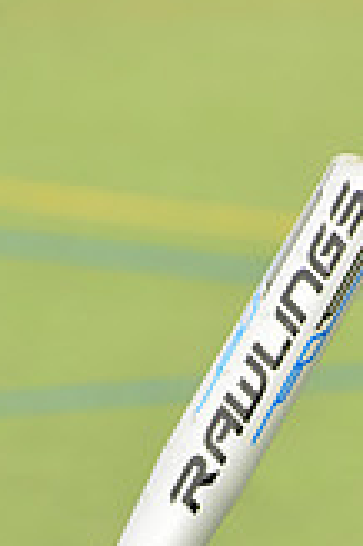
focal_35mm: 567
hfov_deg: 2.4
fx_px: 8593
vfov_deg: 3.6
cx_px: 331
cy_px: 832
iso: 250
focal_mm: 160
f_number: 8
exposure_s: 1/200
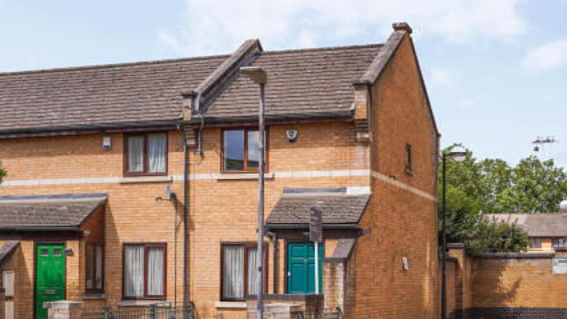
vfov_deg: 19.7
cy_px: 193
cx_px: 280
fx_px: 917
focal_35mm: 61
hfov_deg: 34.4
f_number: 8
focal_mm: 35
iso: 160
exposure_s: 1/800
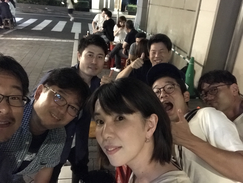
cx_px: 122
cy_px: 92
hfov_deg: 56.8
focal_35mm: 32
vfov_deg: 44.2
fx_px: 225
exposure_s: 1/15
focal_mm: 2.87
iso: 1600
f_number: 2.2
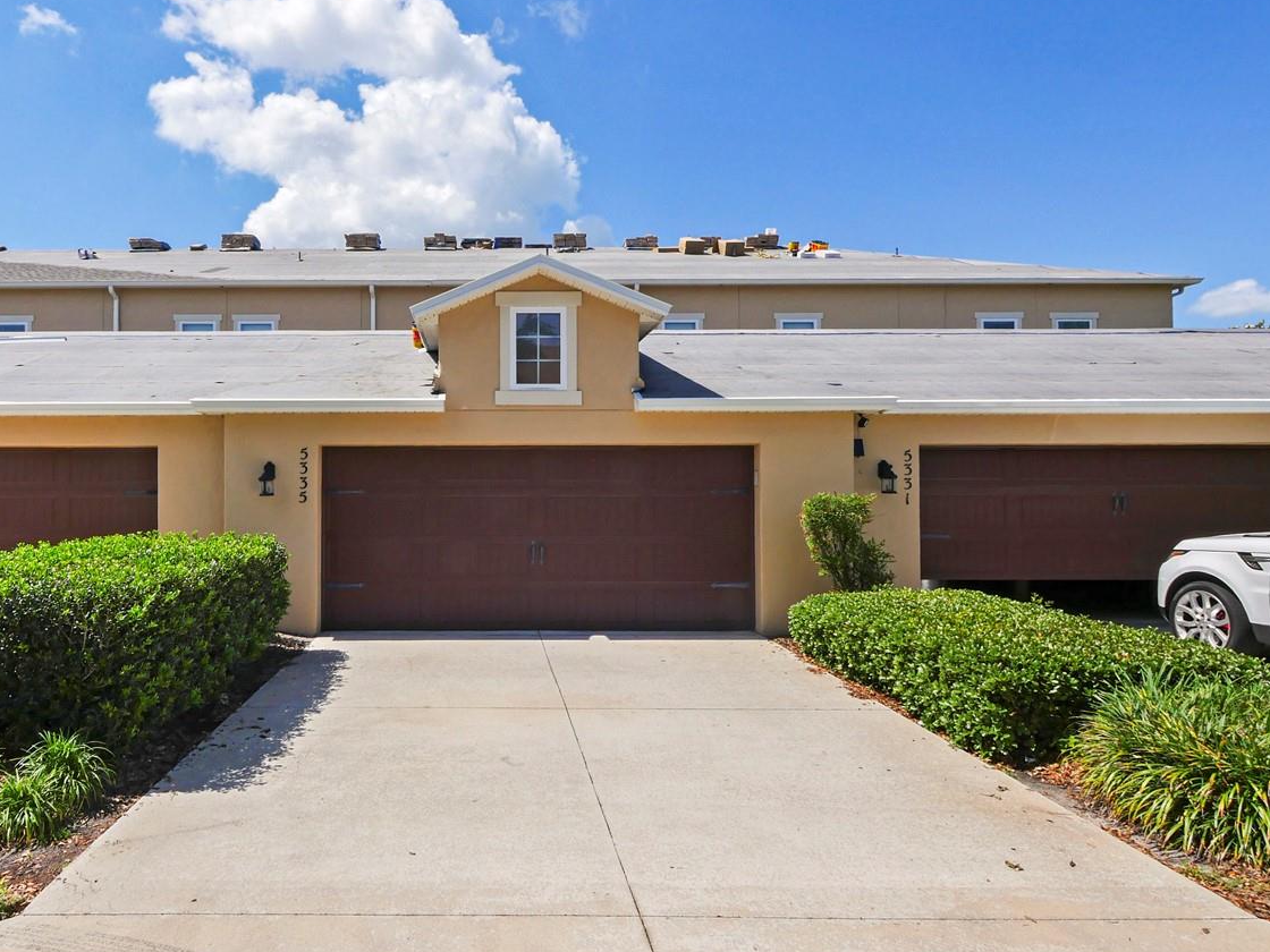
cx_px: 505
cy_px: 373
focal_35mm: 20
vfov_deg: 65.2
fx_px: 734
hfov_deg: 80.7
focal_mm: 7
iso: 200
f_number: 9
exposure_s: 1/640
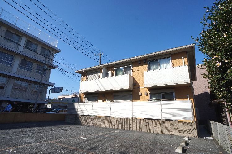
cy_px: 77
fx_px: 154
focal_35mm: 24
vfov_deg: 52.9
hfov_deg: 73.8
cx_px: 116
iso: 200
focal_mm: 16
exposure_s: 1/320
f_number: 11
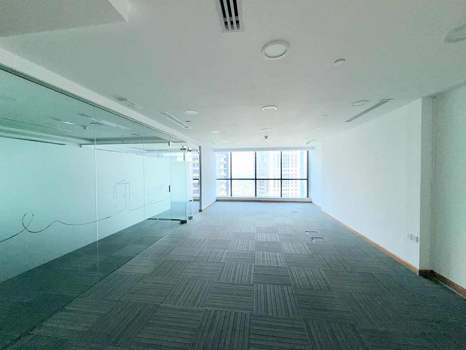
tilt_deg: -1.7
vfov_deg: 85.7
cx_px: 233
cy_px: 175
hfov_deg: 102.1
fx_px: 188
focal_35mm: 14
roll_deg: +1.1
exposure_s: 1/121
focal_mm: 2.22
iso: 20
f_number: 2.2
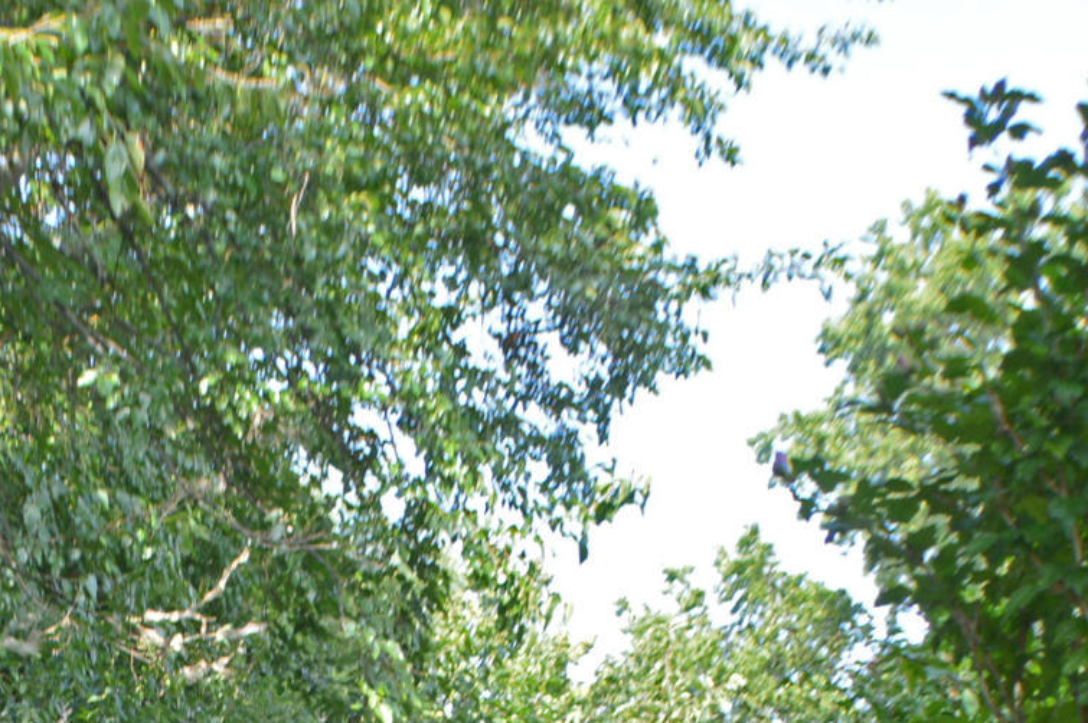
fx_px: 4318
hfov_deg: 14.1
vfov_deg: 9.0
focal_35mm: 143
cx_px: -79
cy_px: 1413
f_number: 4
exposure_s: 1/125
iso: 100
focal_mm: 24
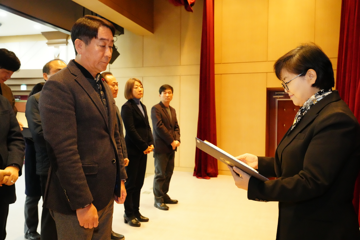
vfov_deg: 40.0
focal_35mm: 33
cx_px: 180
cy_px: 120
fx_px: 330
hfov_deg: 57.2
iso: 16000
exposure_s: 1/160
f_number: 5.6
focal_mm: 33
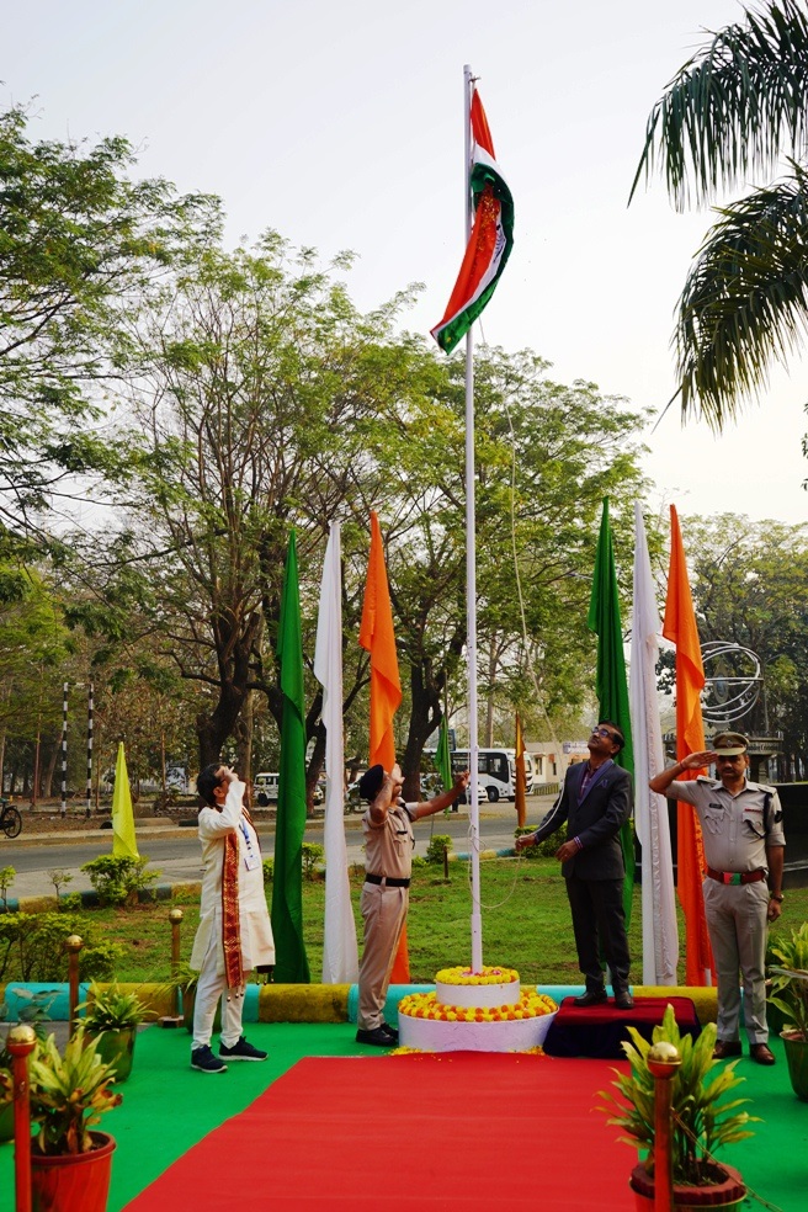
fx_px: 1212
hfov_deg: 36.9
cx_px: 404
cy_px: 606
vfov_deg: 53.1
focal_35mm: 36
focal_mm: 36
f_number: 5
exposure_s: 1/160
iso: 100
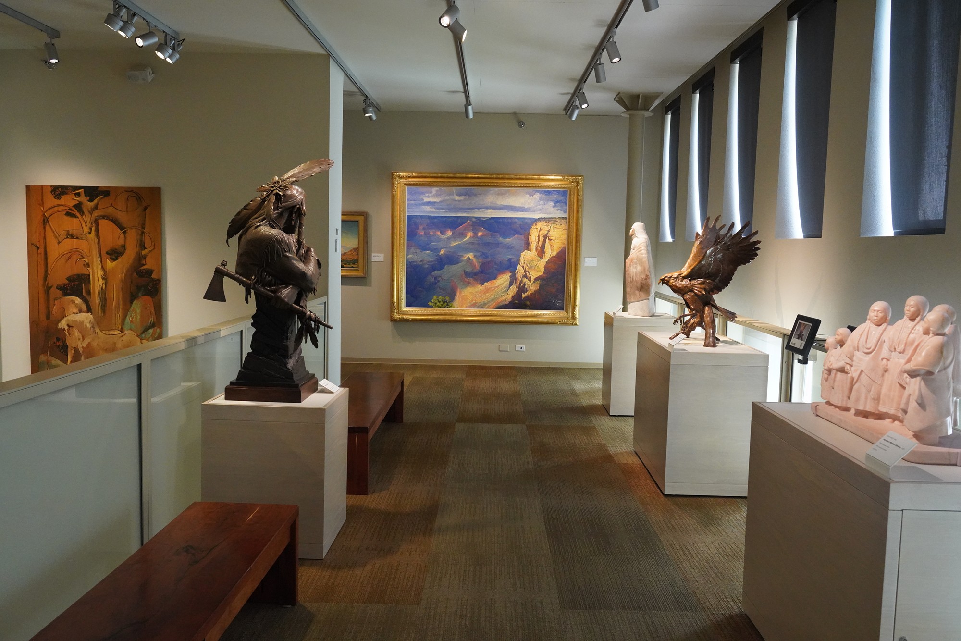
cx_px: 480
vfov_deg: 42.3
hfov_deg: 60.3
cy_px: 320
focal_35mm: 31
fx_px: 828
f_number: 8
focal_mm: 31
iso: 8000
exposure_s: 1/100
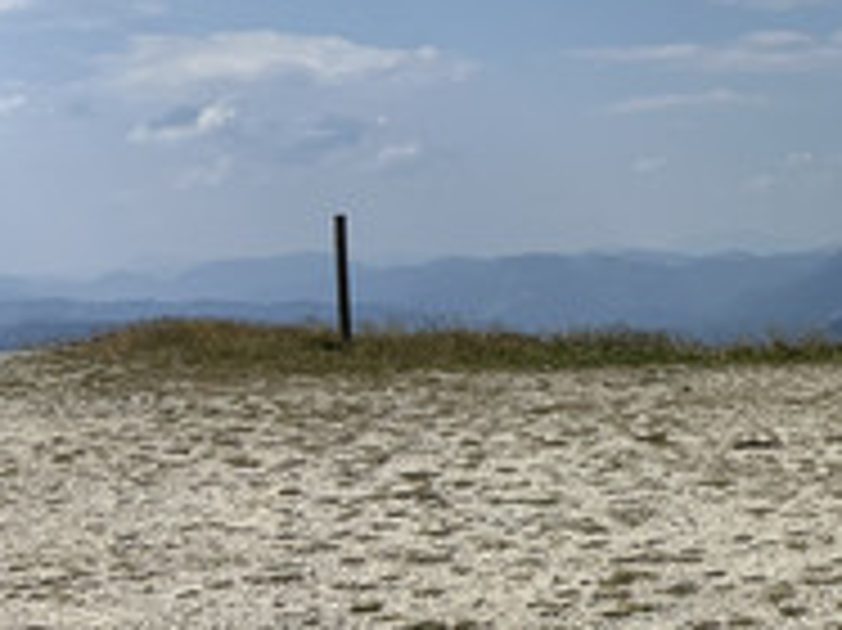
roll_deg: +1.8
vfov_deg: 16.5
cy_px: 153
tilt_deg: -0.4
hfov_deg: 18.3
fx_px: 2163
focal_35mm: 89
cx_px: 1423
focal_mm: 5.7
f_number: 1.5
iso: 50
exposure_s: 1/8696
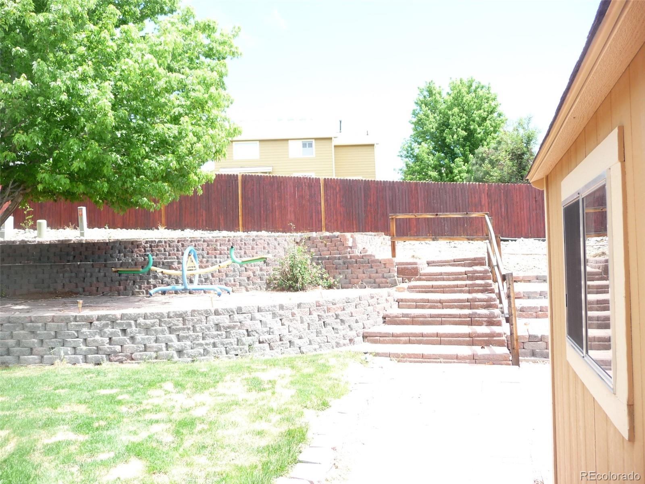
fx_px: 522
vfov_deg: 49.7
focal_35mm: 28
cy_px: 242
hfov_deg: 63.4
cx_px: 322
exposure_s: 1/160
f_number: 3.3
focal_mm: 4.7
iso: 100
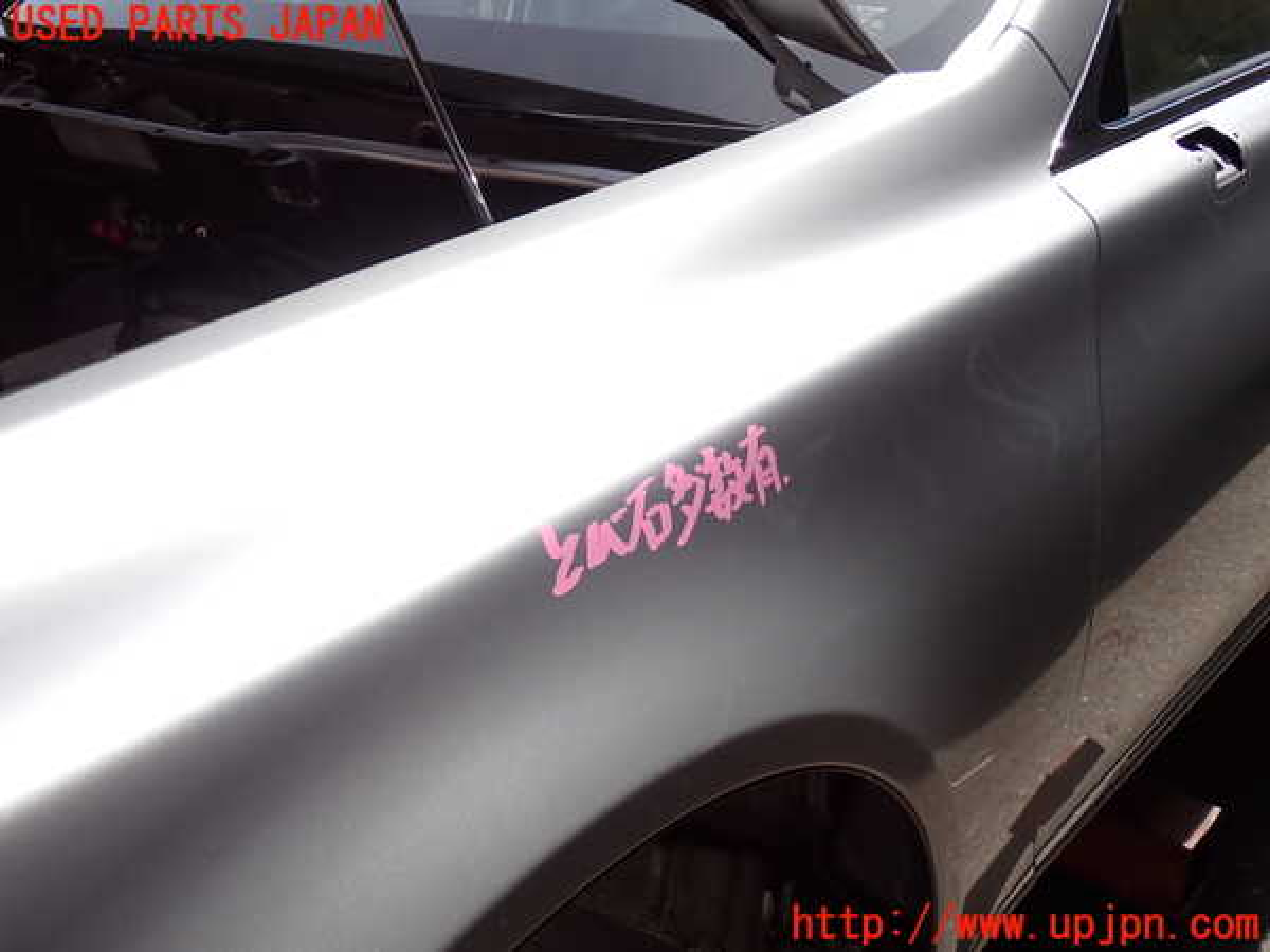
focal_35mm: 38
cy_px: 476
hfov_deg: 49.0
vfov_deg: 37.7
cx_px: 635
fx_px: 1394
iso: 100
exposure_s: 1/640
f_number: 3.5
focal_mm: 6.83
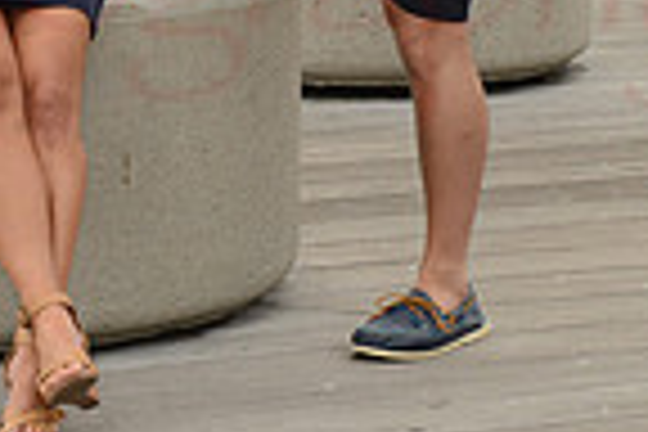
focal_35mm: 201
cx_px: 184
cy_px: -236
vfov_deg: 6.7
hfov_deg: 10.2
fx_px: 3618
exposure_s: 1/250
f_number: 10
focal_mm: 50
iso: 400
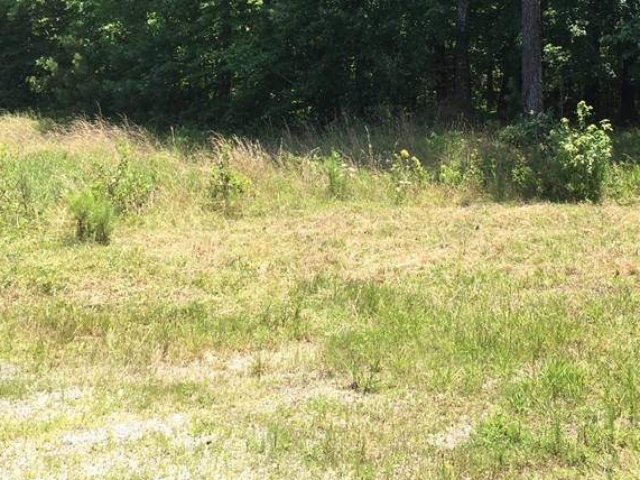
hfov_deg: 36.7
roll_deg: -0.8
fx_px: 961
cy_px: 72
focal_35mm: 52
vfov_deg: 27.3
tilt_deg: +1.5
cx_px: 380
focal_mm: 4.15
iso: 32
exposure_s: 1/573
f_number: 2.2
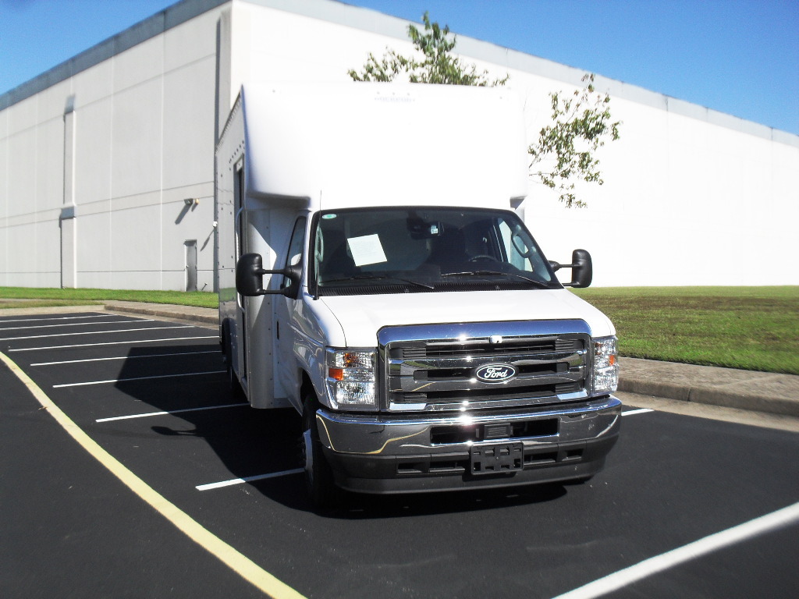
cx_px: 400
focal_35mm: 35
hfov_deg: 52.6
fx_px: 808
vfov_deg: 40.7
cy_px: 300
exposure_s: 1/250
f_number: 8.4
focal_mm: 6.3
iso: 100
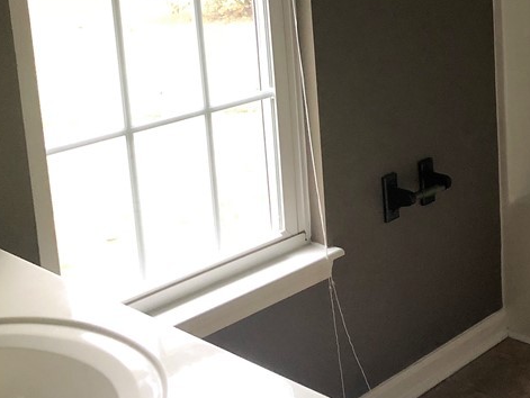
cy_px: 46
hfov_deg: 28.6
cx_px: 545
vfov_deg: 22.8
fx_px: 965
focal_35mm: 63
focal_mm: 3.99
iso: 100
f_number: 1.8
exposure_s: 1/6
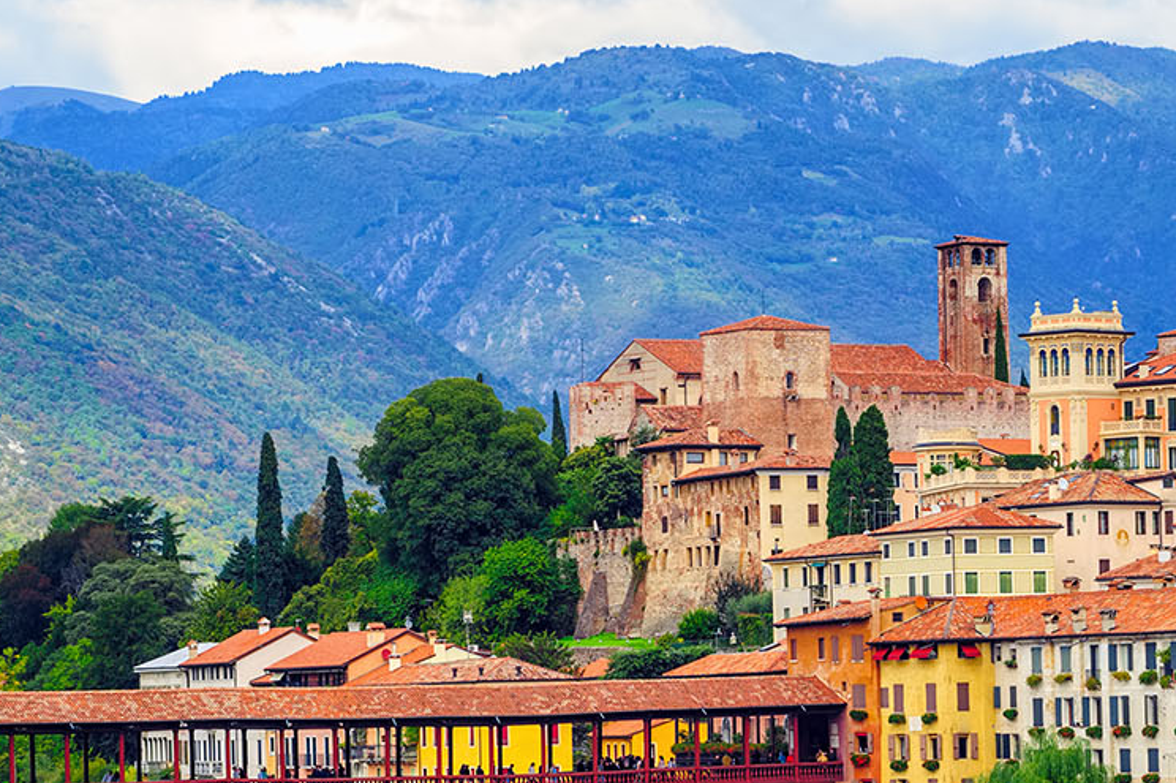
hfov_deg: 13.0
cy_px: 652
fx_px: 5158
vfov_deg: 8.7
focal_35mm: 158
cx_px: 778
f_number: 5.6
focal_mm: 86
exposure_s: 1/800
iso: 400
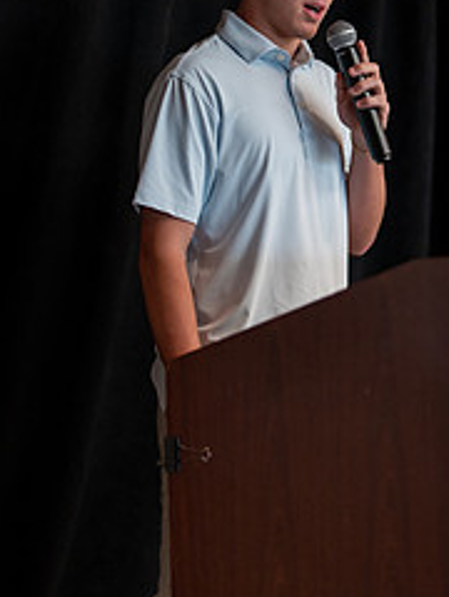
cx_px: 342
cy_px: 166
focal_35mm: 117
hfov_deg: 12.7
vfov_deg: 16.7
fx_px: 2018
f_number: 1.2
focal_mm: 50
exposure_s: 1/320
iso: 500
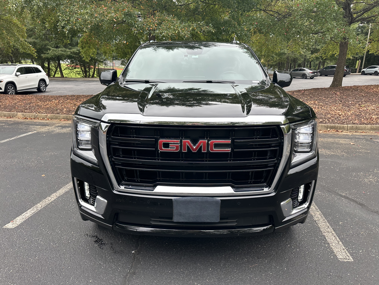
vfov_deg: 56.8
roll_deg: -4.2
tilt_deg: -16.5
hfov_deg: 71.6
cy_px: 142
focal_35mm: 24
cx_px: 190
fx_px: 263
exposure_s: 1/654
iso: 80
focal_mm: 6.86
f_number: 1.78
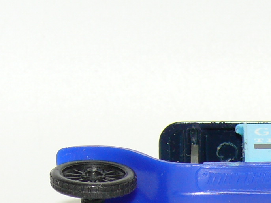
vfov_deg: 5.4
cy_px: 233
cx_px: 253
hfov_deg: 7.2
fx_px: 2137
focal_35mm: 273
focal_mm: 14.4
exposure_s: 1/30
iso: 100
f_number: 4
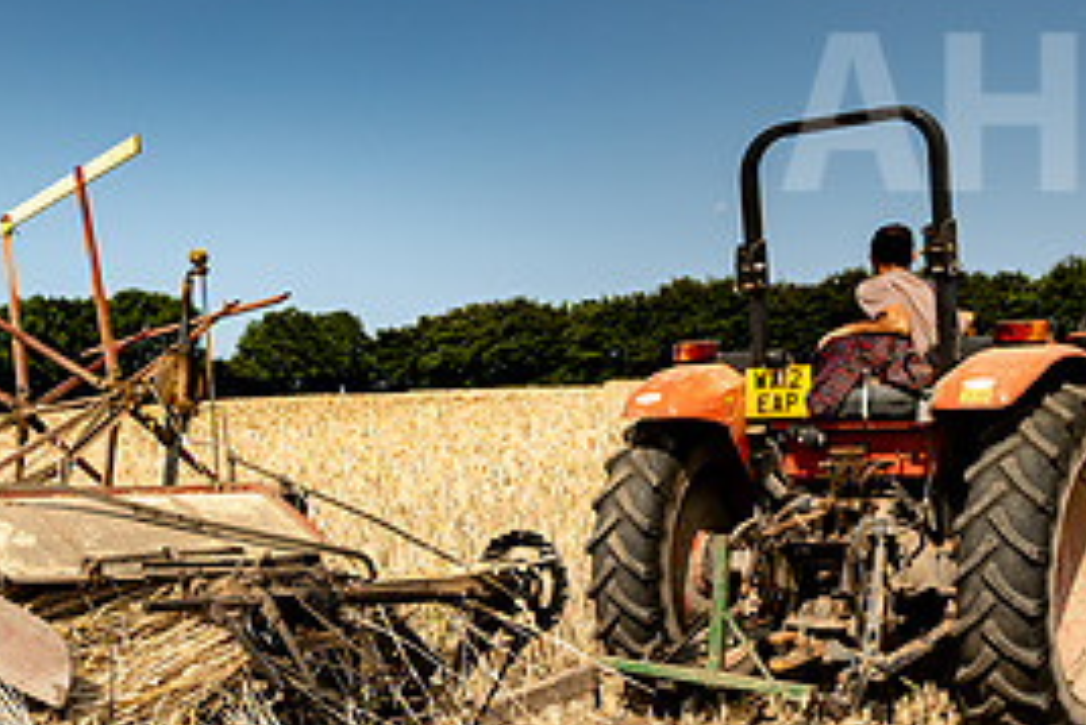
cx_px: 231
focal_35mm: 52
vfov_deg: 25.5
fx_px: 1569
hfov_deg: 37.0
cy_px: 593
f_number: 5.6
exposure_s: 1/1600
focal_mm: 24
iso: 64
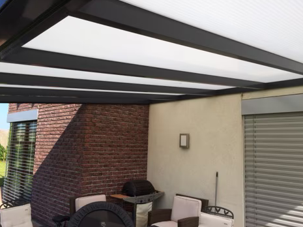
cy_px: 115
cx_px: 153
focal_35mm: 31
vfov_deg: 45.4
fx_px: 271
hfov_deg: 58.4
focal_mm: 4.12
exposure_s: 1/1368
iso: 32
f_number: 2.2
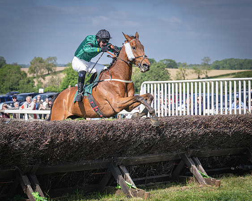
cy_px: 94
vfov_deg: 16.0
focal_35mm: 96
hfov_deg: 19.9
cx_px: 89
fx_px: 716
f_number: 4
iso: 200
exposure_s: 1/1600
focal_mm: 70
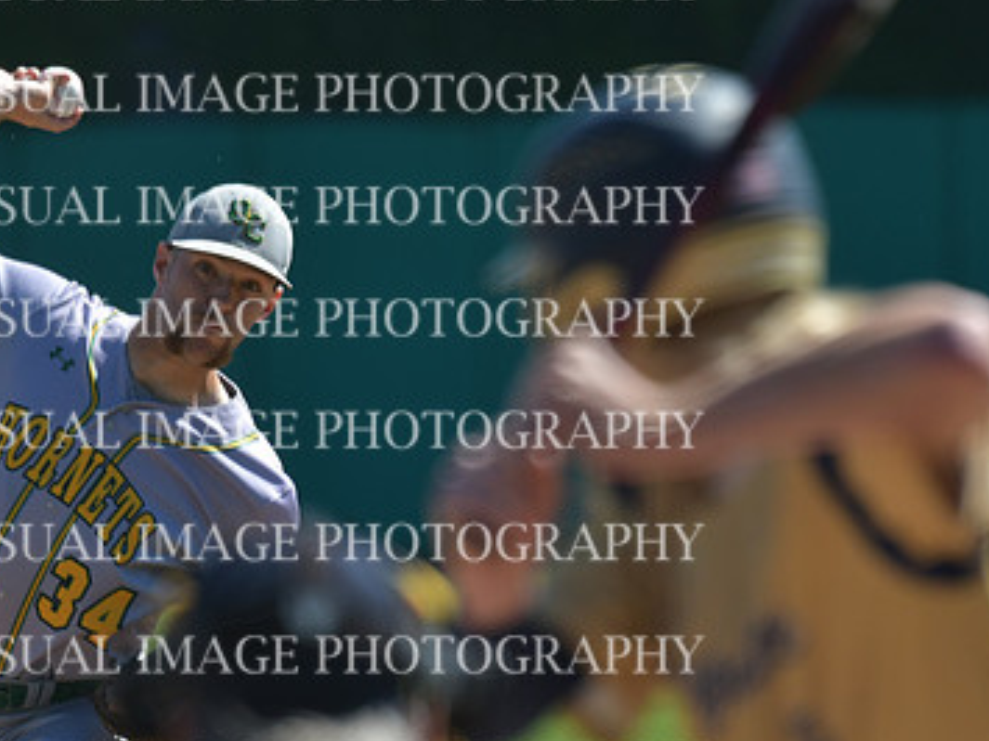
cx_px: 301
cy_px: 486
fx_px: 26276
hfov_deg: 2.2
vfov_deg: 1.6
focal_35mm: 920
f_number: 5.6
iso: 640
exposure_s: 1/2500
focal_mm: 390
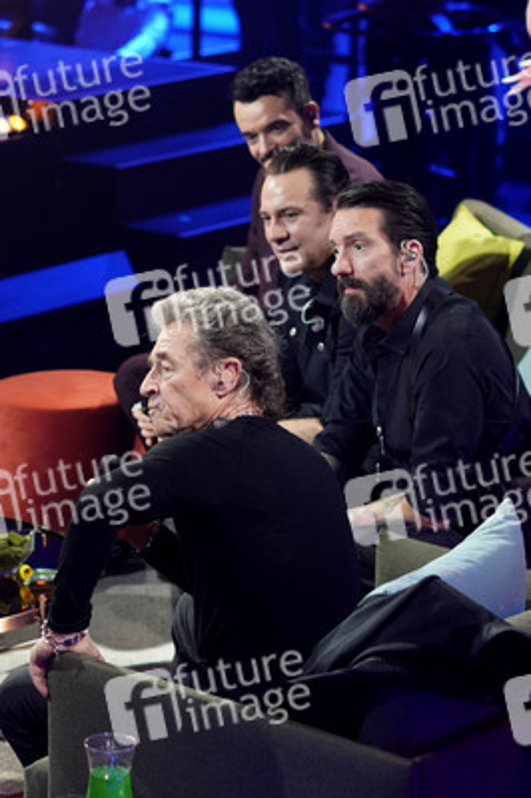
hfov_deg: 18.2
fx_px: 1662
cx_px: 266
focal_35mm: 75
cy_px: 399
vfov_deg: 27.0
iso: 1000
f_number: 2.2
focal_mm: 50
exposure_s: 1/125
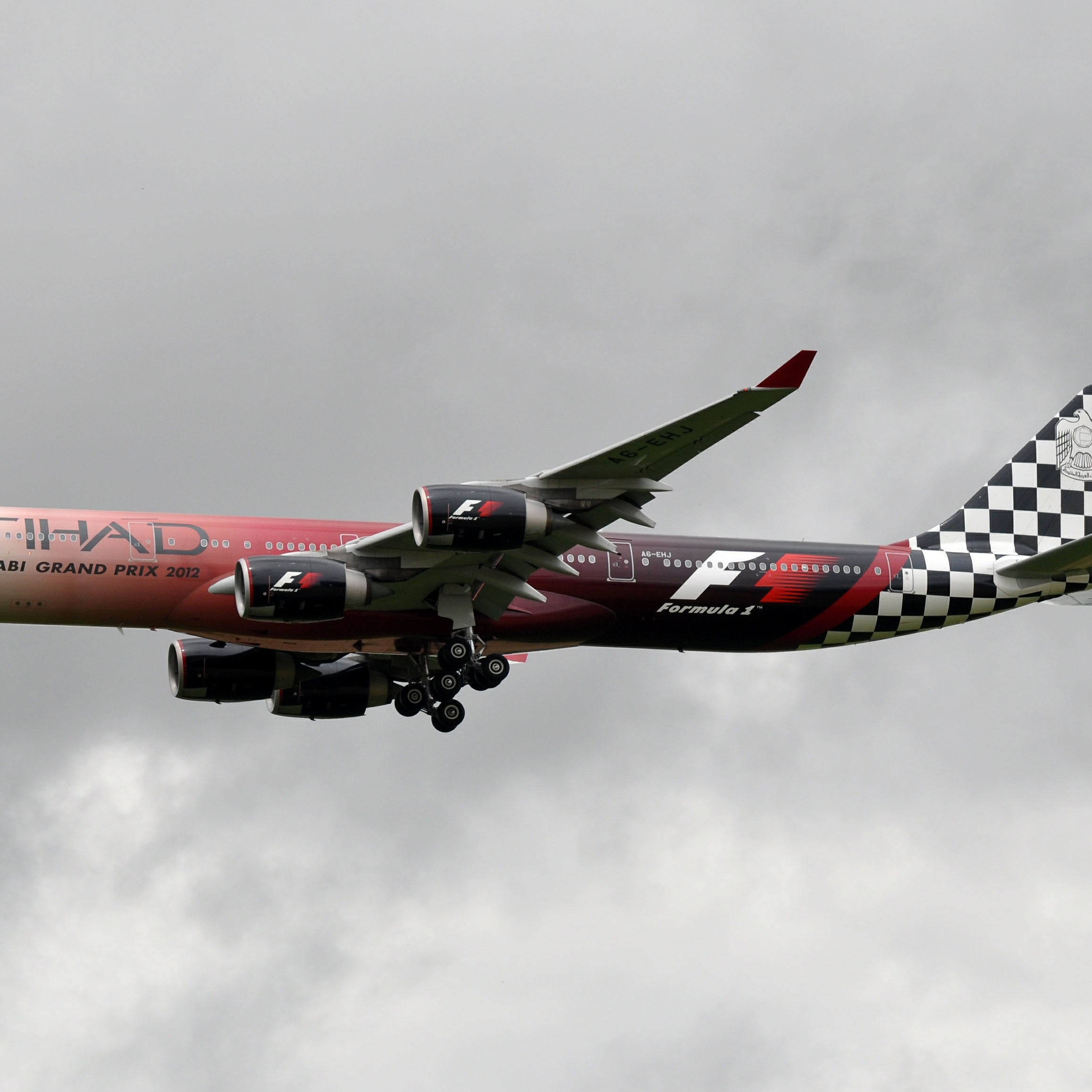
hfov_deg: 8.9
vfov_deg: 8.9
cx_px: 412
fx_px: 6995
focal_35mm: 196
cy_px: 548
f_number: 7.1
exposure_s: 1/800
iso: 200
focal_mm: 102
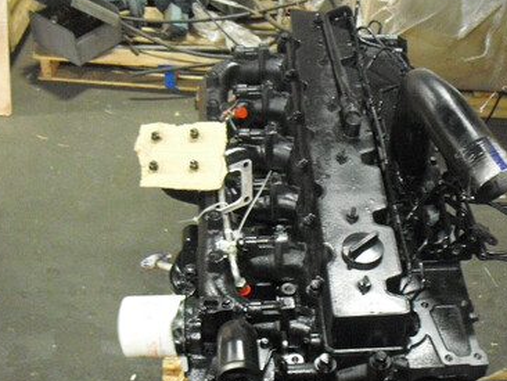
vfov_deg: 24.8
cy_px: 245
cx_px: 308
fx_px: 865
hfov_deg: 32.6
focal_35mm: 59
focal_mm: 6.3
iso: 800
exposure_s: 1/15
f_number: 3.1
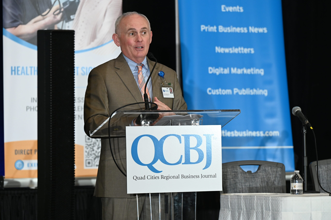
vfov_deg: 6.9
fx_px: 1838
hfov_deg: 10.3
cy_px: 110
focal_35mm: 200
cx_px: 166
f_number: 4.5
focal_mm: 200
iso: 2200
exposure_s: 1/250
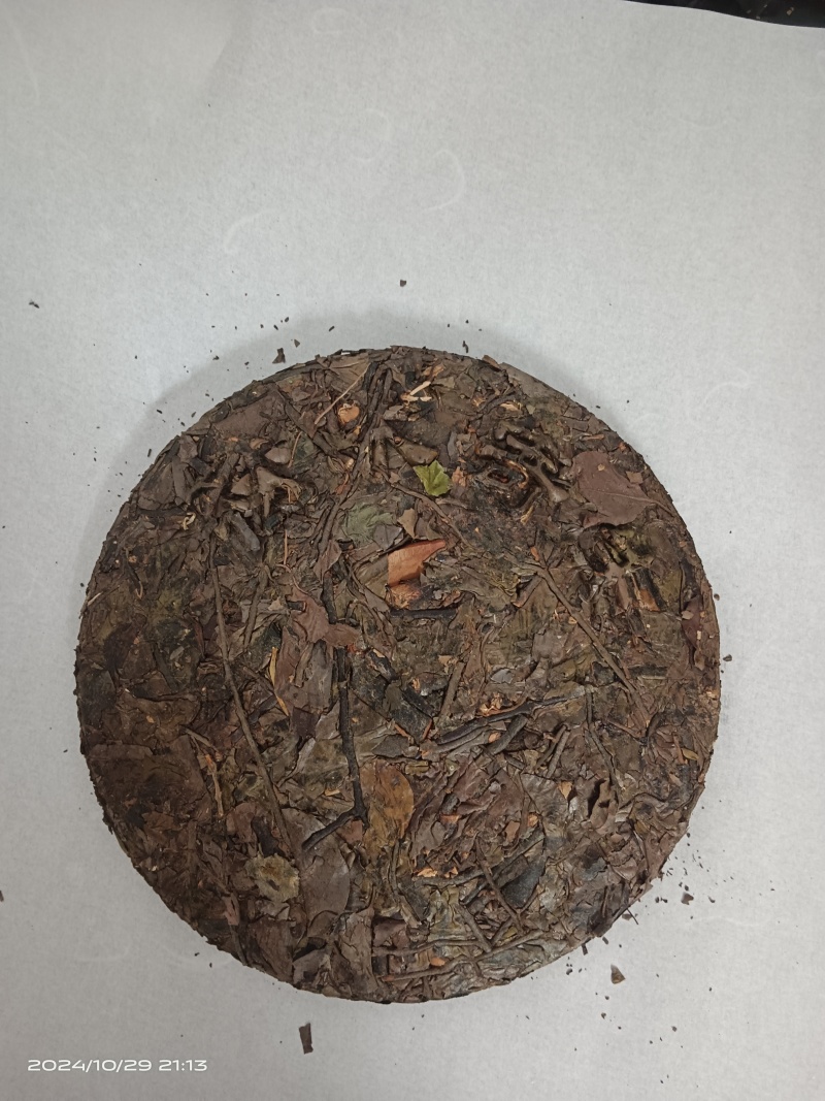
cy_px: 550
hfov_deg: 53.1
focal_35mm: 26
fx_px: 826
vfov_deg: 67.3
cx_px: 412
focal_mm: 3.96
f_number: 1.8
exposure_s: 1/25
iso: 3196
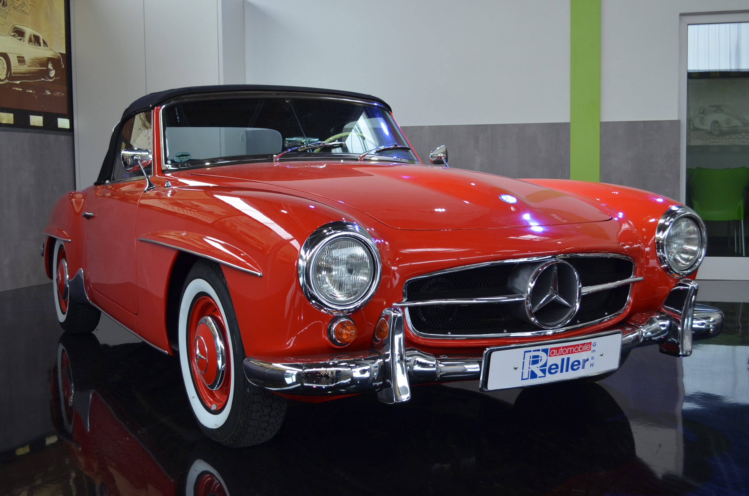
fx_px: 872
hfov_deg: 46.5
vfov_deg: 31.8
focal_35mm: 42
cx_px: 374
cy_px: 248
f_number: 5
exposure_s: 1/100
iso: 400
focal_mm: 28
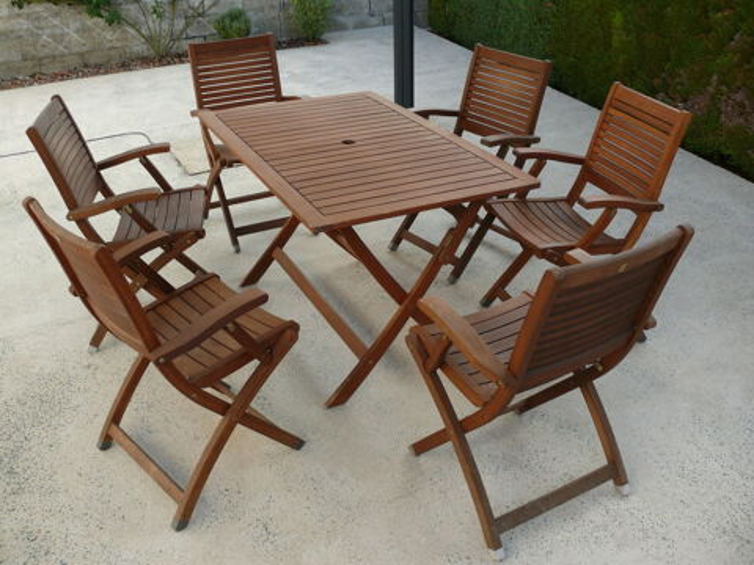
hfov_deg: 52.6
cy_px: 282
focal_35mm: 35
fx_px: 762
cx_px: 377
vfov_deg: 40.7
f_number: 3.6
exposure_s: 1/125
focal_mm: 7.4
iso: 100
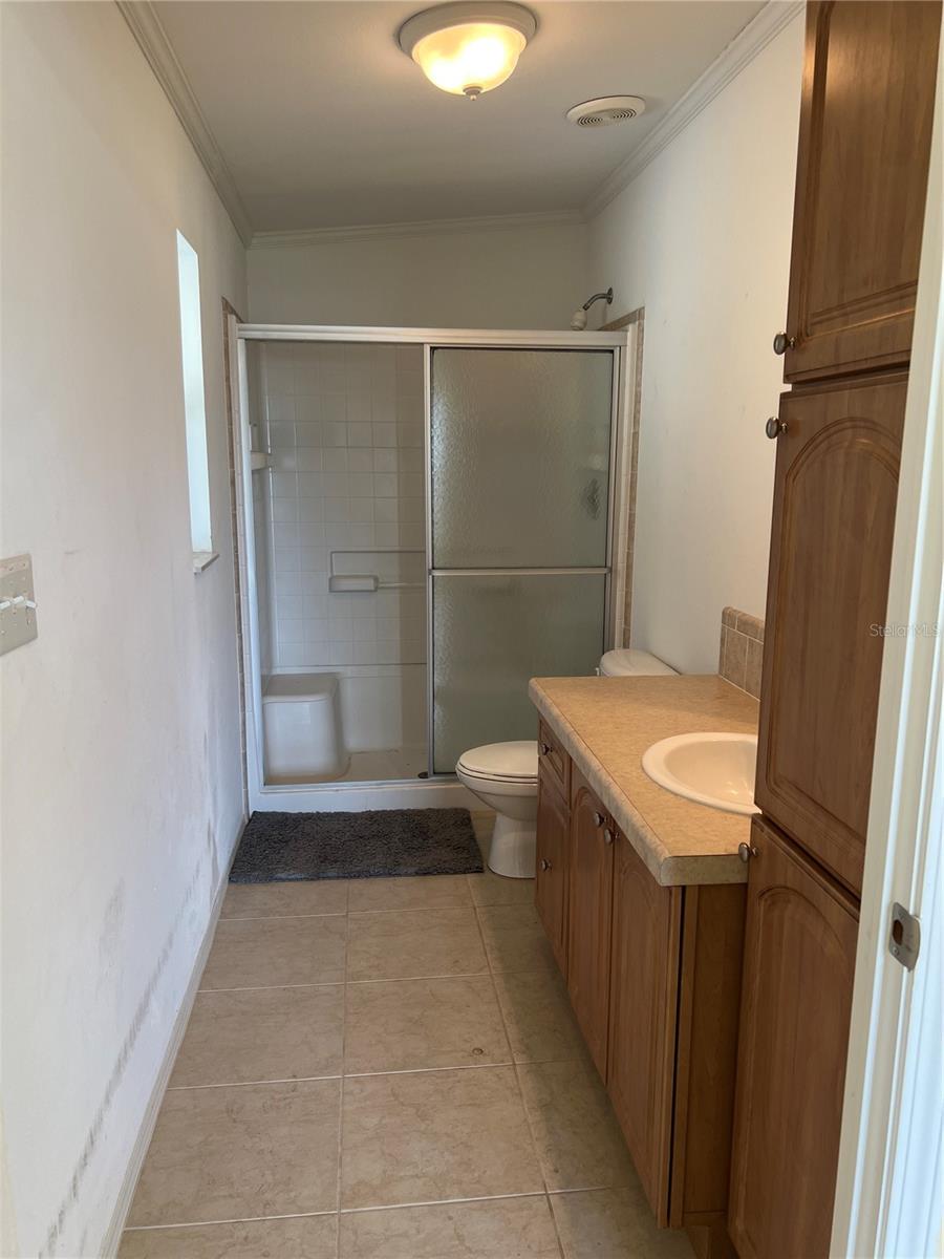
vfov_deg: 67.3
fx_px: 945
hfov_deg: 53.1
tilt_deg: -9.2
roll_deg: +1.2
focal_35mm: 26
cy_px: 630
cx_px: 472
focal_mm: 5.7
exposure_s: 1/60
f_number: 1.5
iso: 64
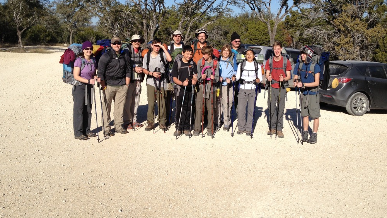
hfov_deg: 51.6
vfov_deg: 30.2
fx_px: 400
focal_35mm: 39
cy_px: 76
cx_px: 195
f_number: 2.4
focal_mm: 4.28
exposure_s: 1/2208
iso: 50
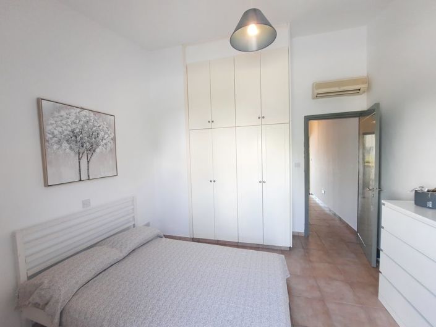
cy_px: 164
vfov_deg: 89.9
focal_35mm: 13
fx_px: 164
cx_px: 218
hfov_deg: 106.2
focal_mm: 1.74
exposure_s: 1/50
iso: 80
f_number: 2.2
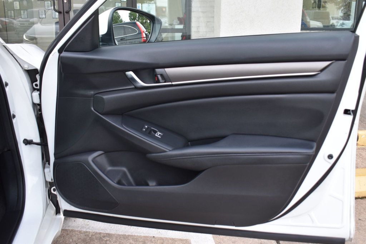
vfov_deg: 38.3
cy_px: 122
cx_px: 183
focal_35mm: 34
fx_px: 351
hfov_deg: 55.1
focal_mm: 23
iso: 400
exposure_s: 1/100
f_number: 5
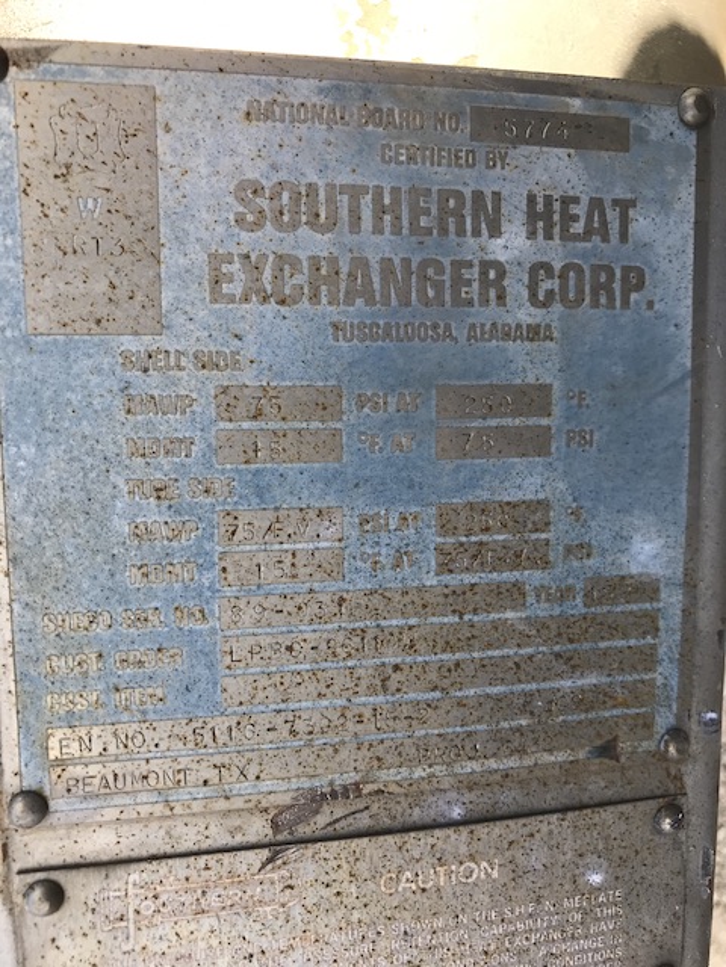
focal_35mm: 28
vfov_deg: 63.4
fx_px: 783
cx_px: 363
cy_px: 484
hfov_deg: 49.7
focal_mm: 3.99
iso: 20
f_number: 1.8
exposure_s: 1/481
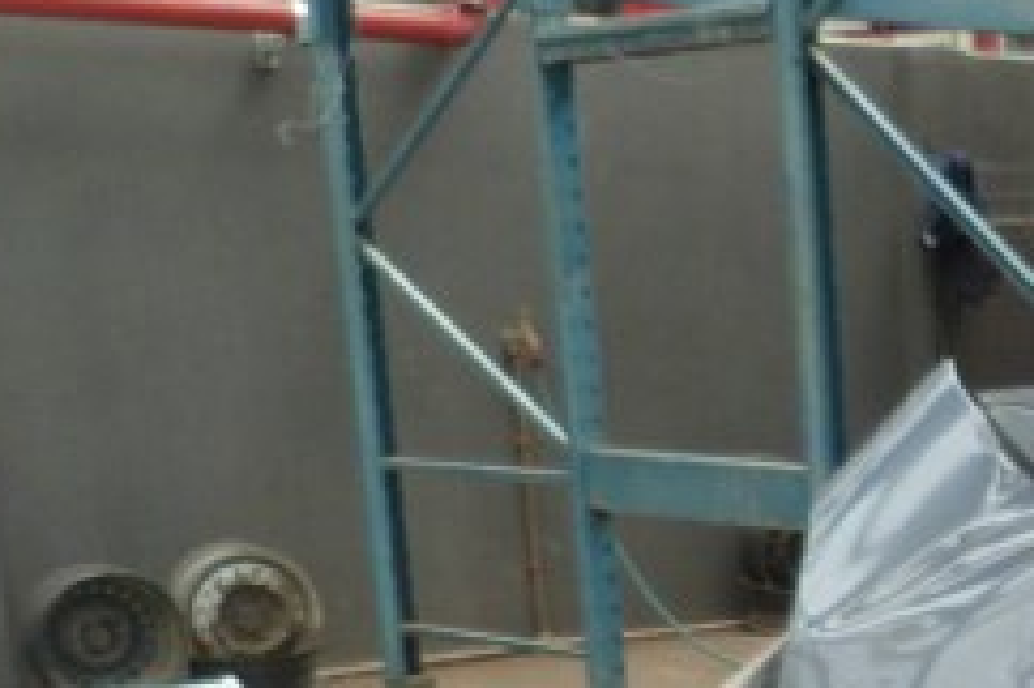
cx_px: 1581
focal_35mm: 86
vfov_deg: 15.0
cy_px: 953
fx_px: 2468
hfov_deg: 20.1
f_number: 2.8
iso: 125
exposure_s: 1/100
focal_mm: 4.5
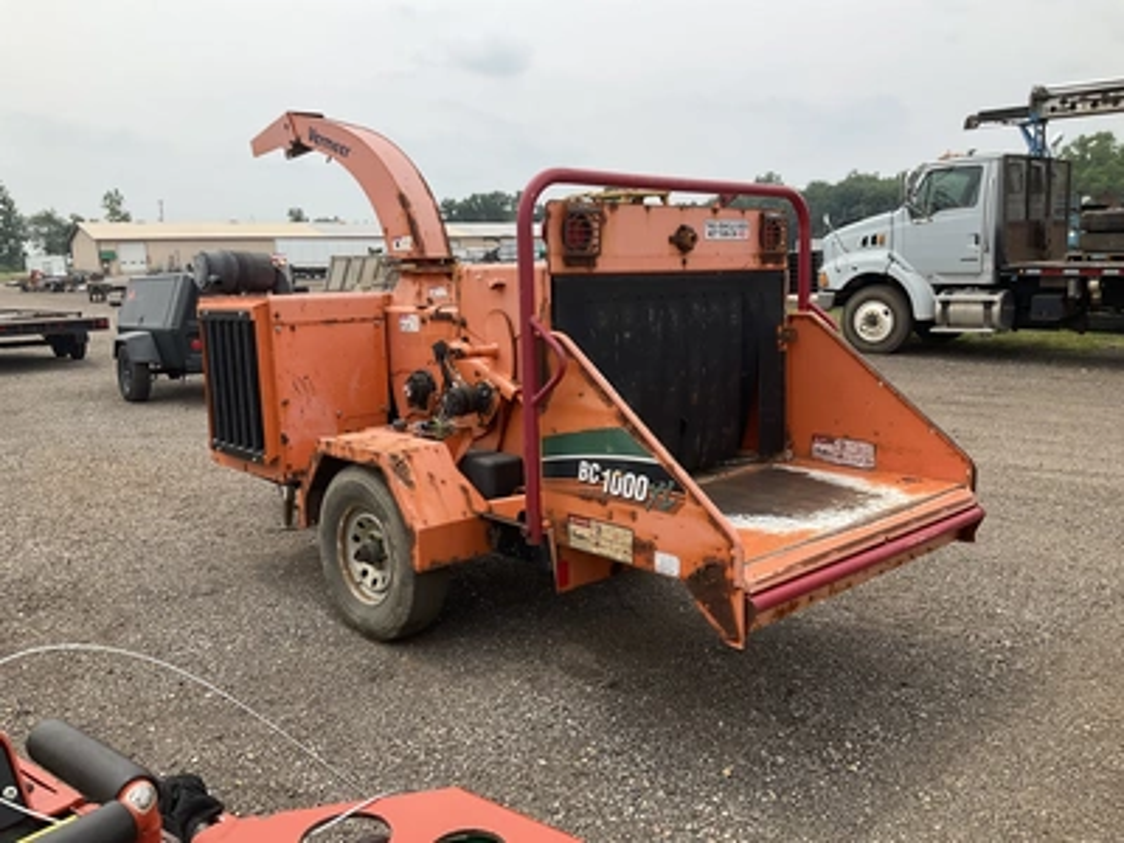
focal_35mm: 29
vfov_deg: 48.2
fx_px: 942
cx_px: 562
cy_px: 422
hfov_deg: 61.7
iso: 25
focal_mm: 3
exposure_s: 1/1490
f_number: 1.8
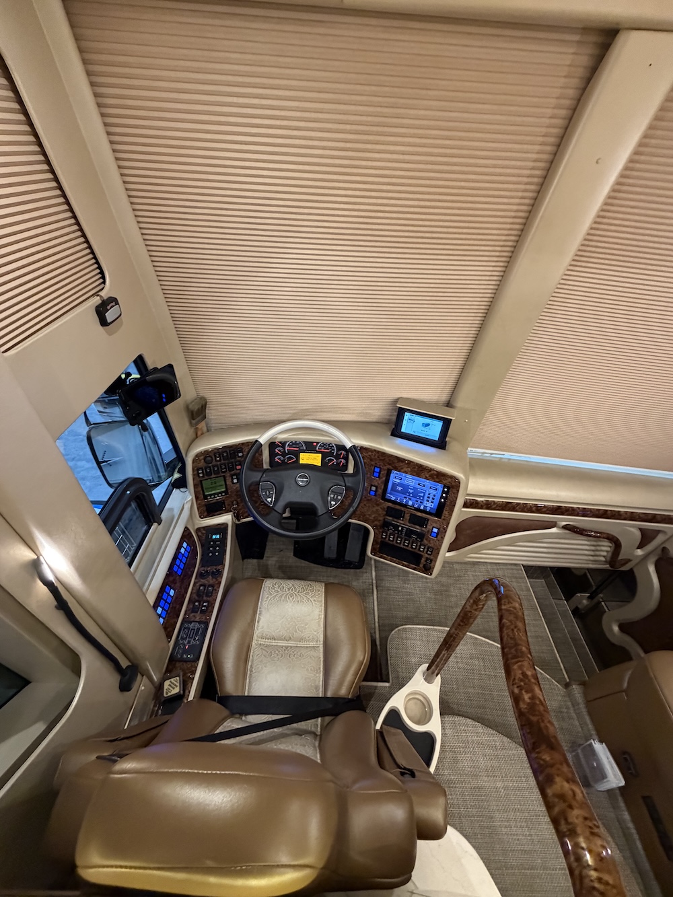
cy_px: 448
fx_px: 363
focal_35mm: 14
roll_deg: -5.3
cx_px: 336
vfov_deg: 102.1
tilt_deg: -41.1
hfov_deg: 85.7
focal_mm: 2.22
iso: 640
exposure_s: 1/60
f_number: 2.2
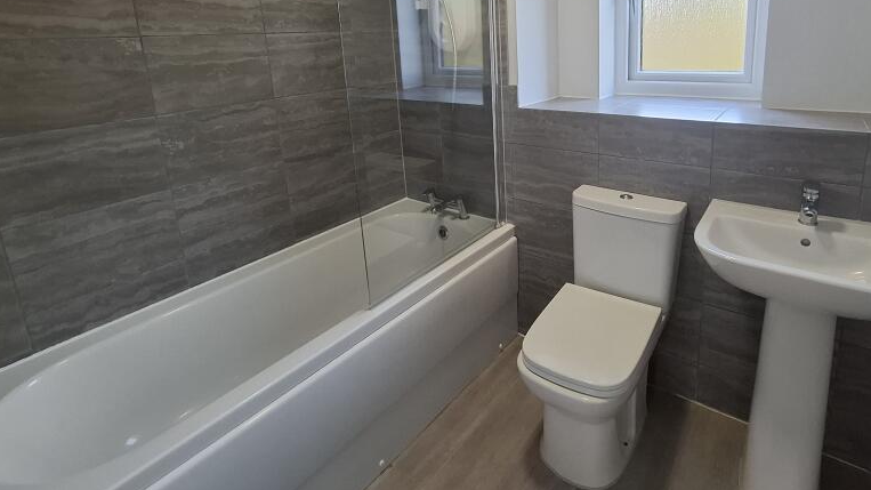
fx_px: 439
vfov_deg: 55.8
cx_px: 499
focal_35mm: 19
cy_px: 129
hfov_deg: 89.0
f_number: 2.2
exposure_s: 1/50
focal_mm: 1.74
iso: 125
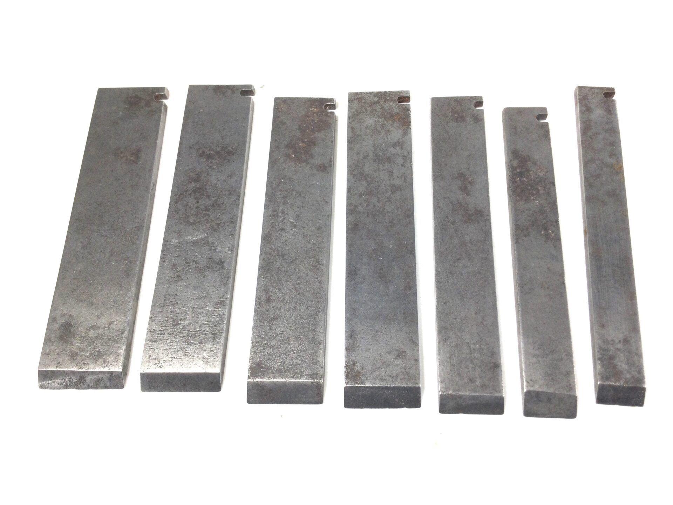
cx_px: 336
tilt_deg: -65.8
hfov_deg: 58.4
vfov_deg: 45.4
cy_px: 252
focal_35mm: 31
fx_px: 603
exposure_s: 1/100
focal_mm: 3.3
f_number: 2.4
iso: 25
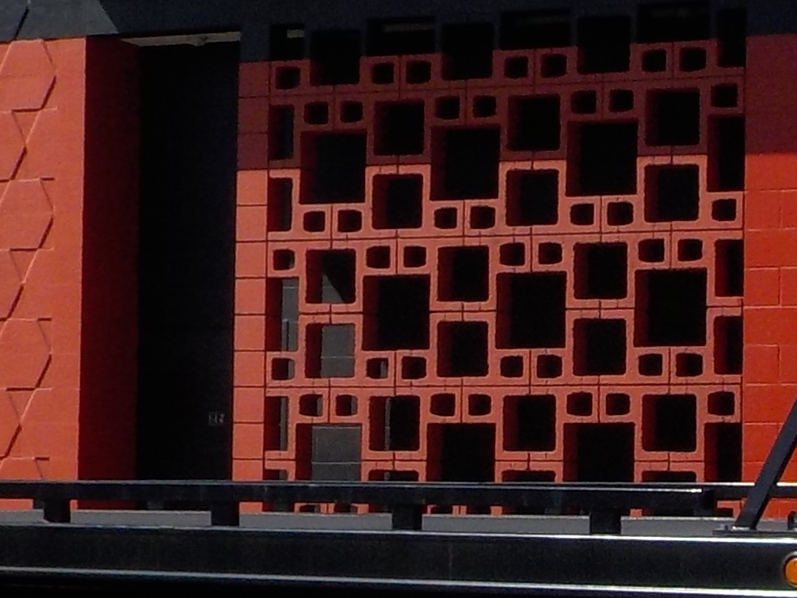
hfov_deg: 15.8
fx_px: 2856
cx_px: 628
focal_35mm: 124
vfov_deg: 11.9
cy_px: 390
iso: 125
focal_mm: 4.1
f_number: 3.3
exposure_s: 1/1250
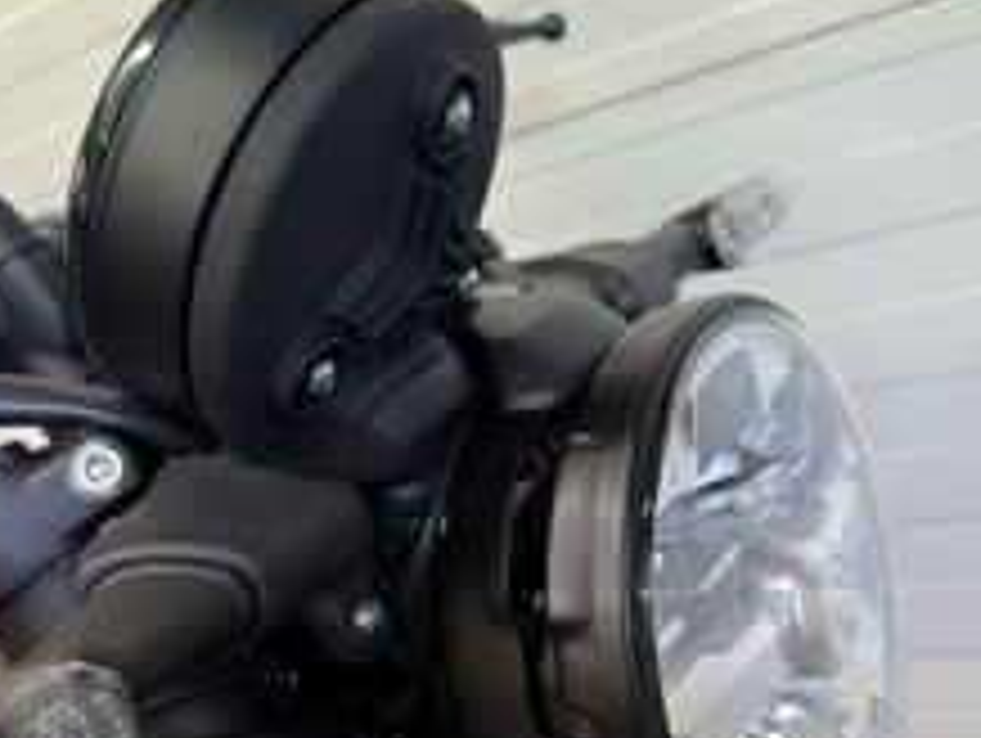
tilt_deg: -13.9
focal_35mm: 44
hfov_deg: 42.9
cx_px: 482
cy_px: 472
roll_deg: +17.8
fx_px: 1248
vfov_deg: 32.7
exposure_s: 1/100
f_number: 1.78
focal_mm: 6.76
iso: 160
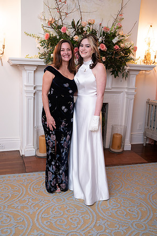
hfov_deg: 35.9
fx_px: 242
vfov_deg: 51.9
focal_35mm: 37
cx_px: 78
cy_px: 118
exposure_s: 1/80
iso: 800
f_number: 4.5
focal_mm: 37
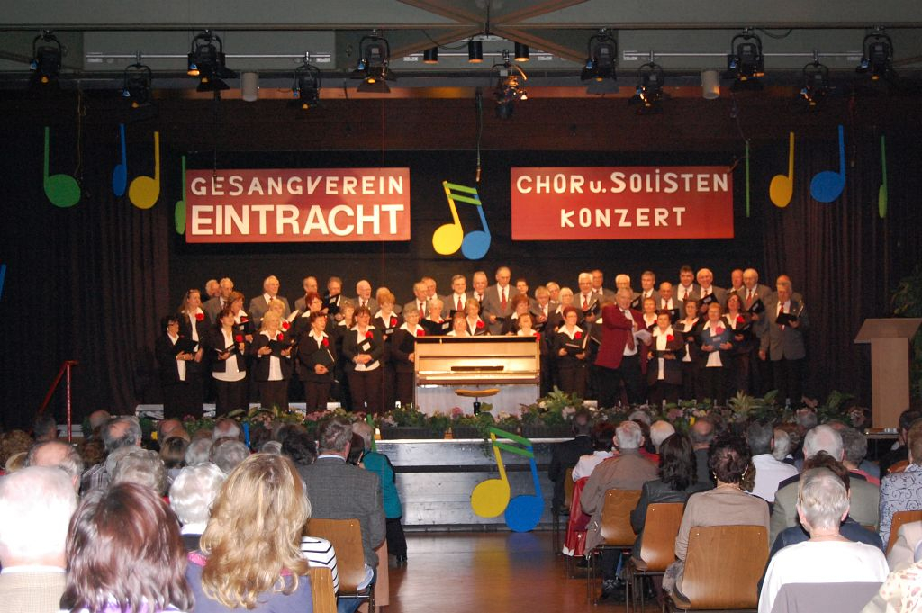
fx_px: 1842
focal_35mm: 72
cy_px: 306
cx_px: 461
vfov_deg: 18.9
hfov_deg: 28.1
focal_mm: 48
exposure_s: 1/60
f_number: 5.6
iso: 1600
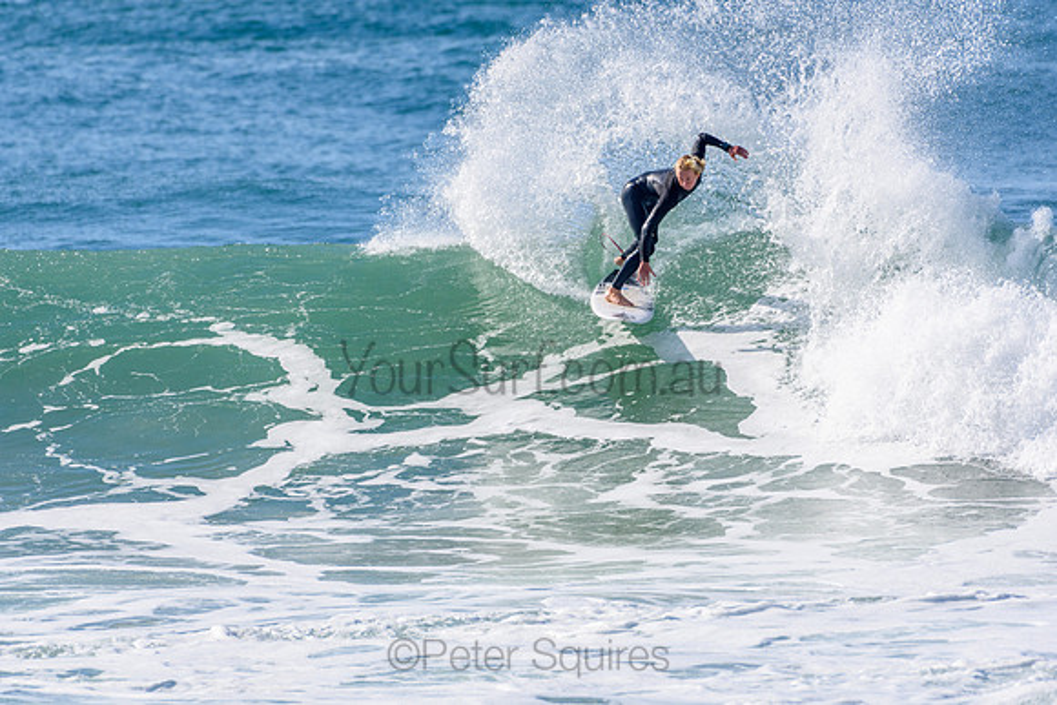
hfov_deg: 2.7
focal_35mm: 750
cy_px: 352
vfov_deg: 1.8
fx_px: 22025
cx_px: 528
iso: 280
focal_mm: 500
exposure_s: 1/2000
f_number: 5.6
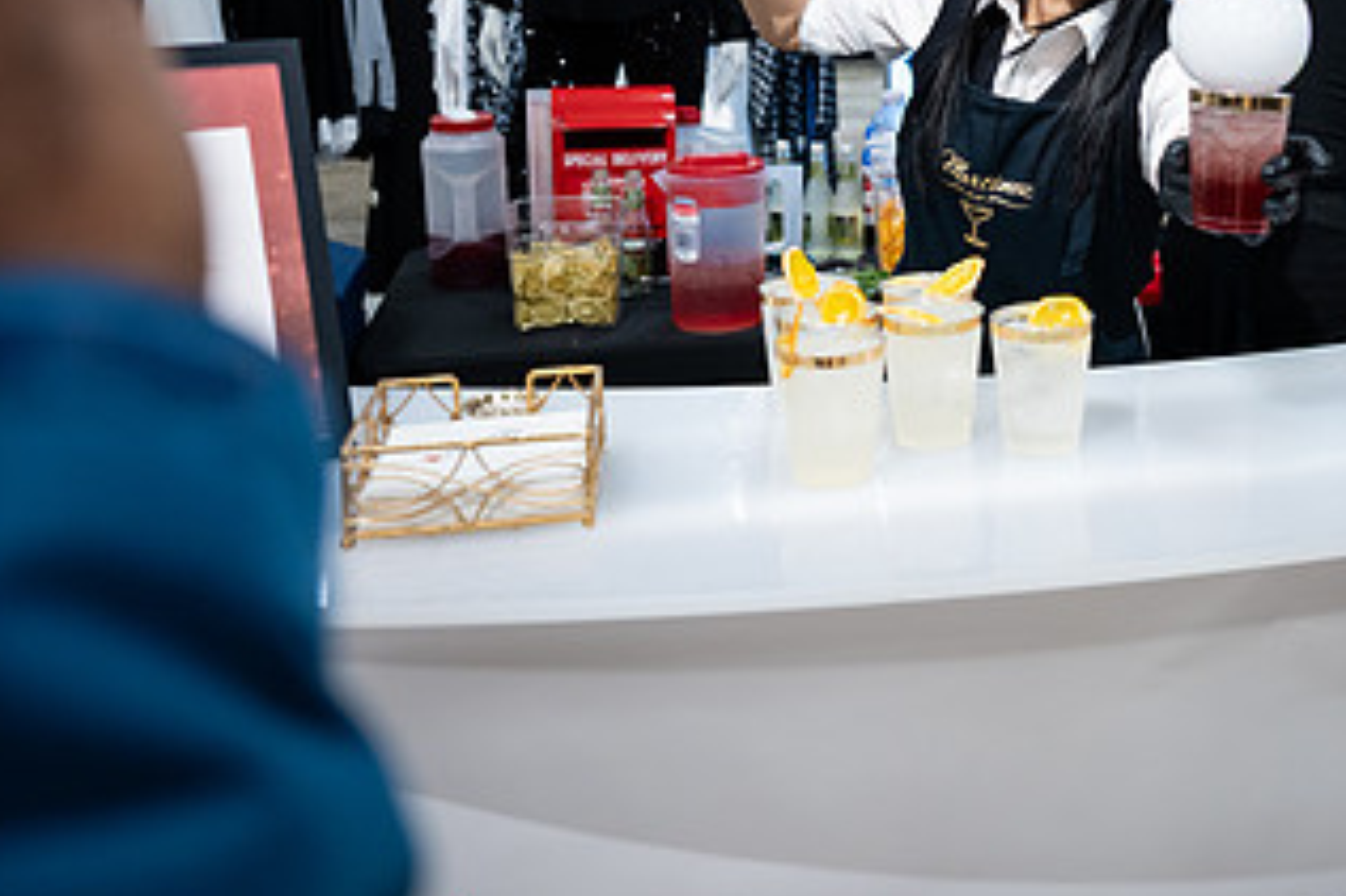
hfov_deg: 41.2
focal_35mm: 44
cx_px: 1202
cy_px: 113
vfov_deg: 29.4
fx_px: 1644
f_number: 3.2
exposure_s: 1/125
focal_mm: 24
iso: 1000
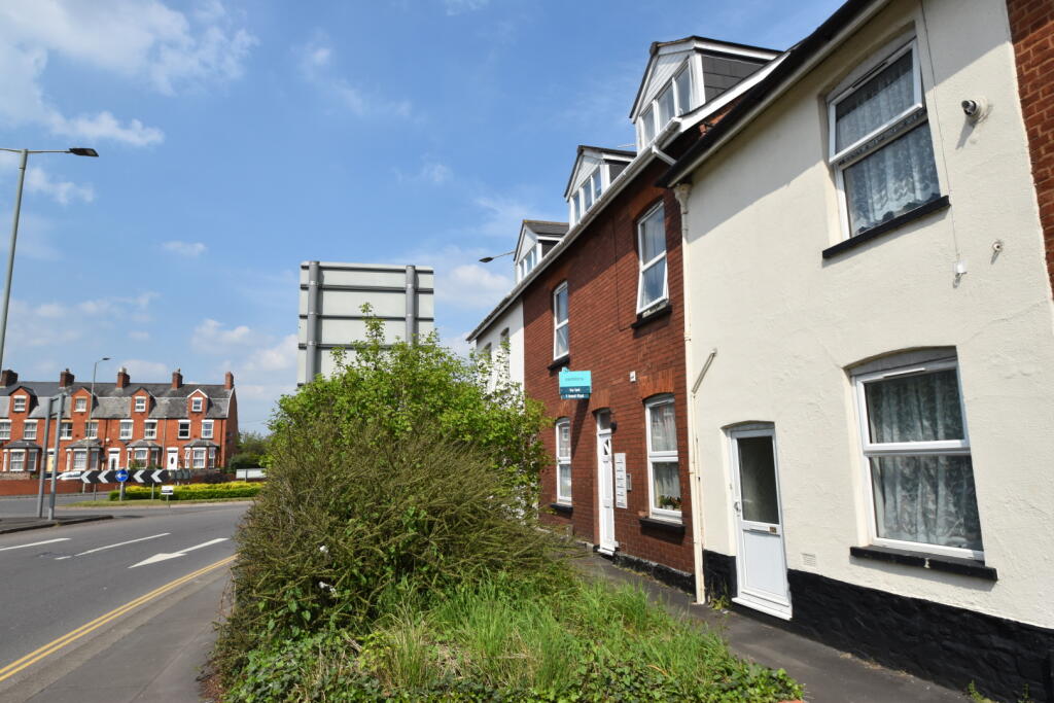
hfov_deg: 81.2
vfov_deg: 59.5
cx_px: 527
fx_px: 615
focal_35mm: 21
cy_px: 352
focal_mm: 14
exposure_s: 1/400
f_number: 10
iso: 200
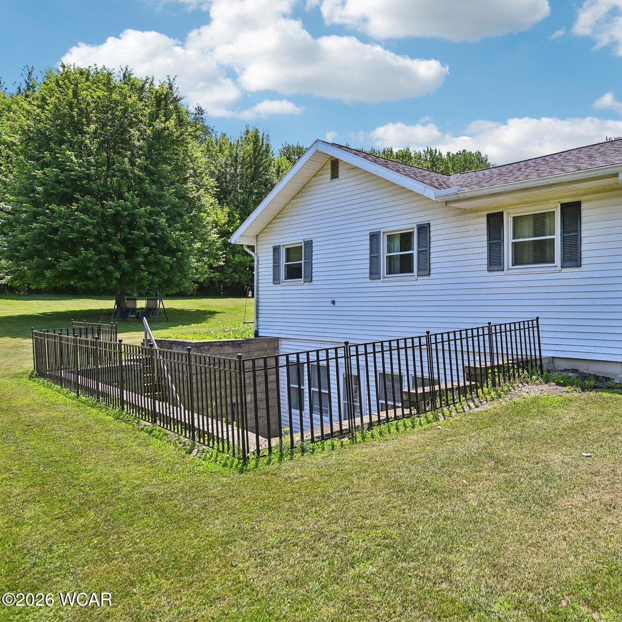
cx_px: 475
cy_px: 311
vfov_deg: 60.9
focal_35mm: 26
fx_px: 529
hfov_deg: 57.5
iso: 400
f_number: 4
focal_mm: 20
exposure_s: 1/1500
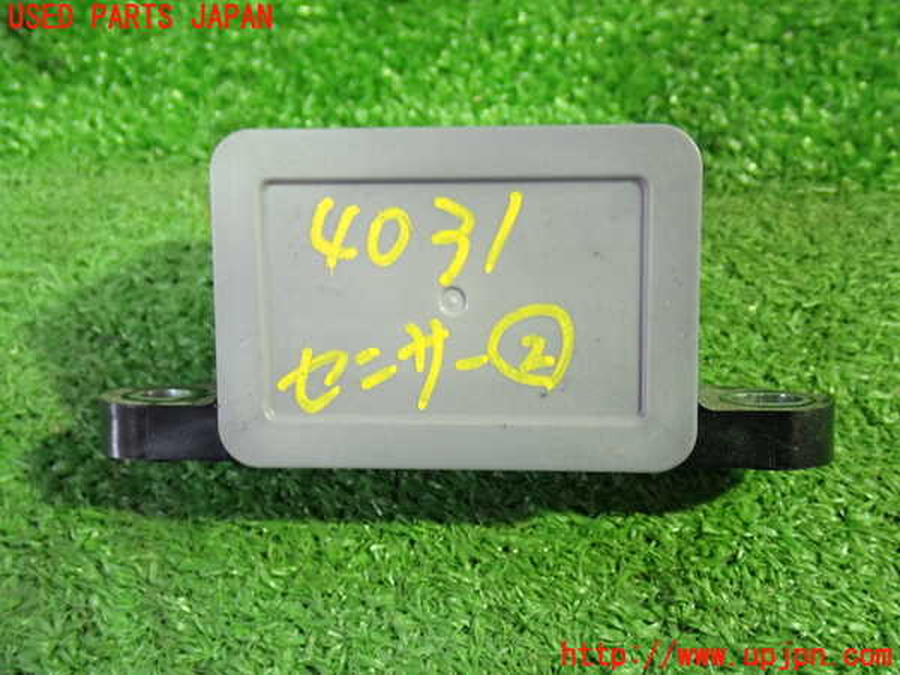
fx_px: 1144
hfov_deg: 42.9
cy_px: 338
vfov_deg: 32.9
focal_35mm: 44
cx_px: 450
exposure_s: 1/25
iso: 800
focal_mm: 7.84
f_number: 2.9
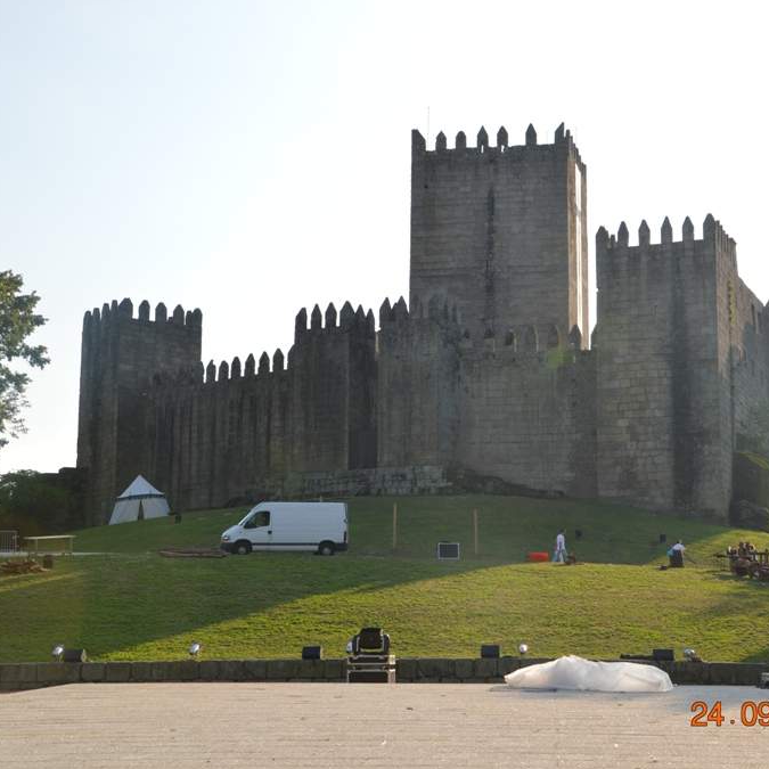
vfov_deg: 29.6
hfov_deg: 29.4
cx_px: 484
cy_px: 384
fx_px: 1458
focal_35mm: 58
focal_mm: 30
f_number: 9
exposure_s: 1/200
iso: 100
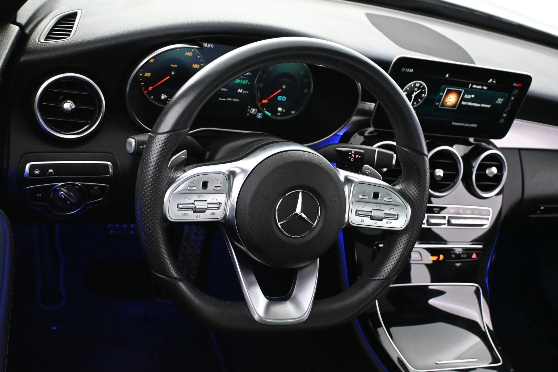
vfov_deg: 32.4
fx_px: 639
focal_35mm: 41
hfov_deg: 47.2
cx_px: 279
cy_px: 186
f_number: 4.5
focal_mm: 27.5
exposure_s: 1/60
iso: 8000
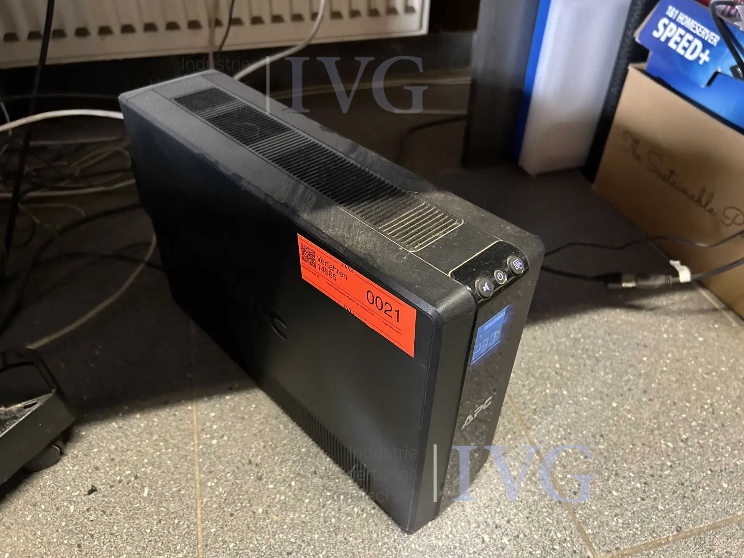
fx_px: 559
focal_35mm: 26
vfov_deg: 53.1
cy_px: 279
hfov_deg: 67.3
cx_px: 372
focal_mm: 5.7
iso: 500
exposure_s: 1/25
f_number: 1.5
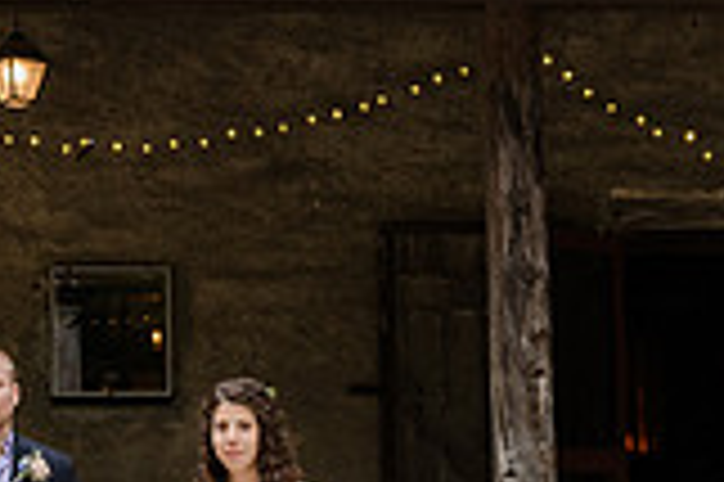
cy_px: 415
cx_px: 109
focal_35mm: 100
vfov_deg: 13.6
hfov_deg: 20.1
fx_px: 2009
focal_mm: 26
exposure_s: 1/320
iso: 800
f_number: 4
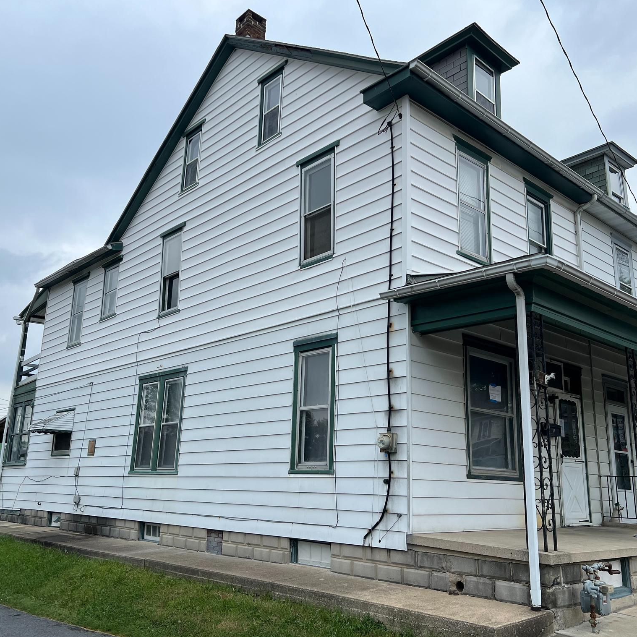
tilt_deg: +13.2
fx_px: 645
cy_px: 320
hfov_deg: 52.5
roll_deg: -1.8
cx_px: 320
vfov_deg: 52.5
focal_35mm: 31
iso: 50
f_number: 1.5
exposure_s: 1/1431
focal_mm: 5.7
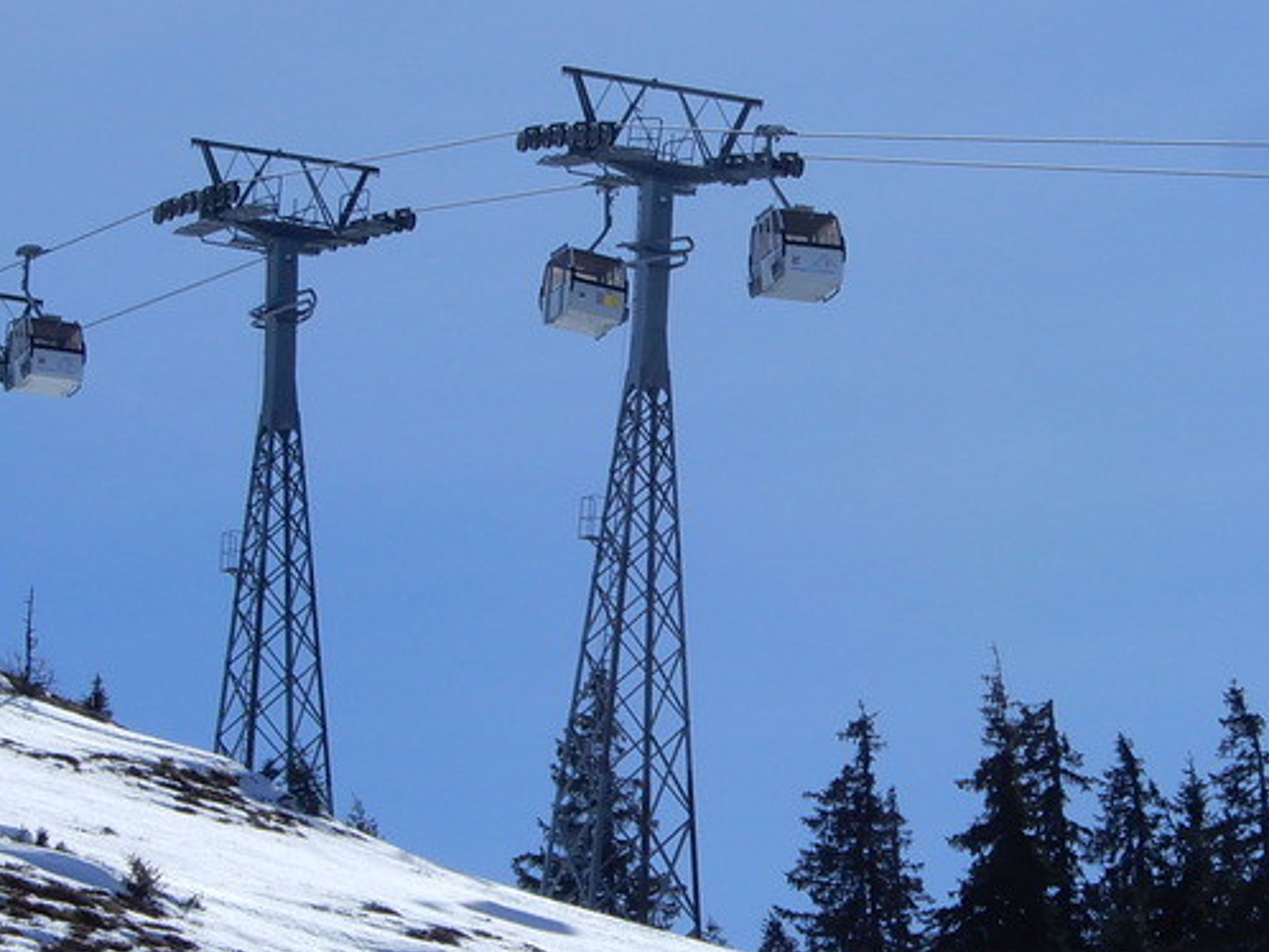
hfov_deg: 8.1
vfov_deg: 6.1
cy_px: 519
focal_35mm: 244
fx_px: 8949
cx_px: 871
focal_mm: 16.9
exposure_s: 1/1600
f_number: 5
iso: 80
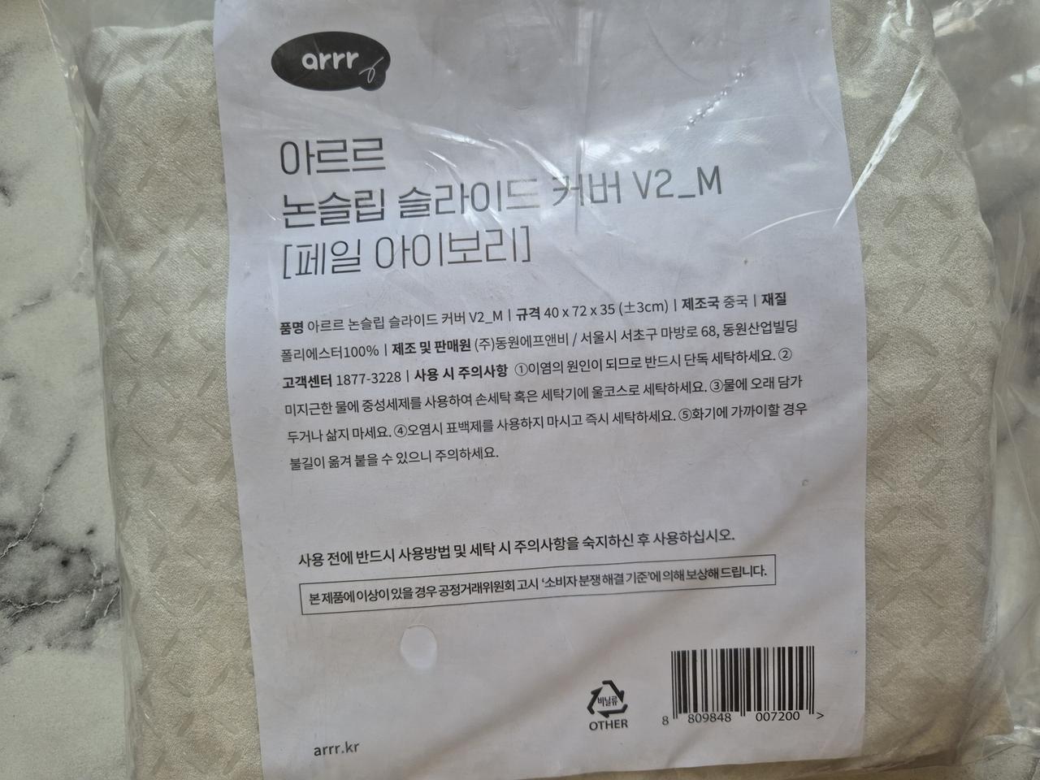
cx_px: 520
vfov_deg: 58.9
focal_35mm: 23
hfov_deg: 73.9
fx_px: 691
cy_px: 390
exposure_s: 1/120
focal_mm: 5.4
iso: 200
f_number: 1.8
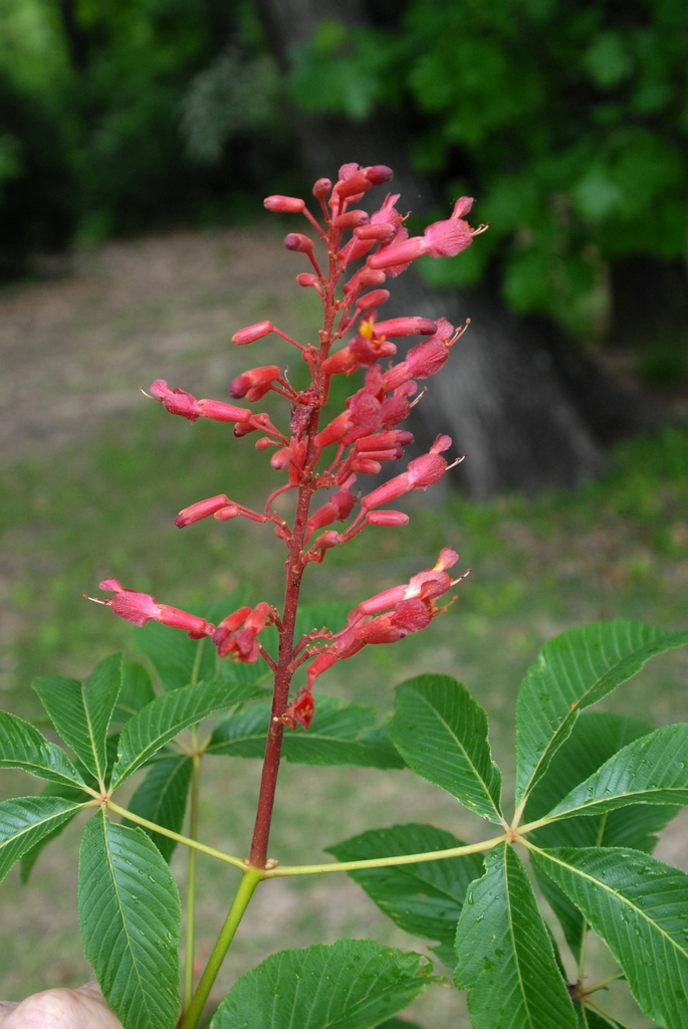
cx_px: 344
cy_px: 514
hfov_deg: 32.0
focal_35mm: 42
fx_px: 1201
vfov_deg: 46.4
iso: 400
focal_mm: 28
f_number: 4.5
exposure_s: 1/80
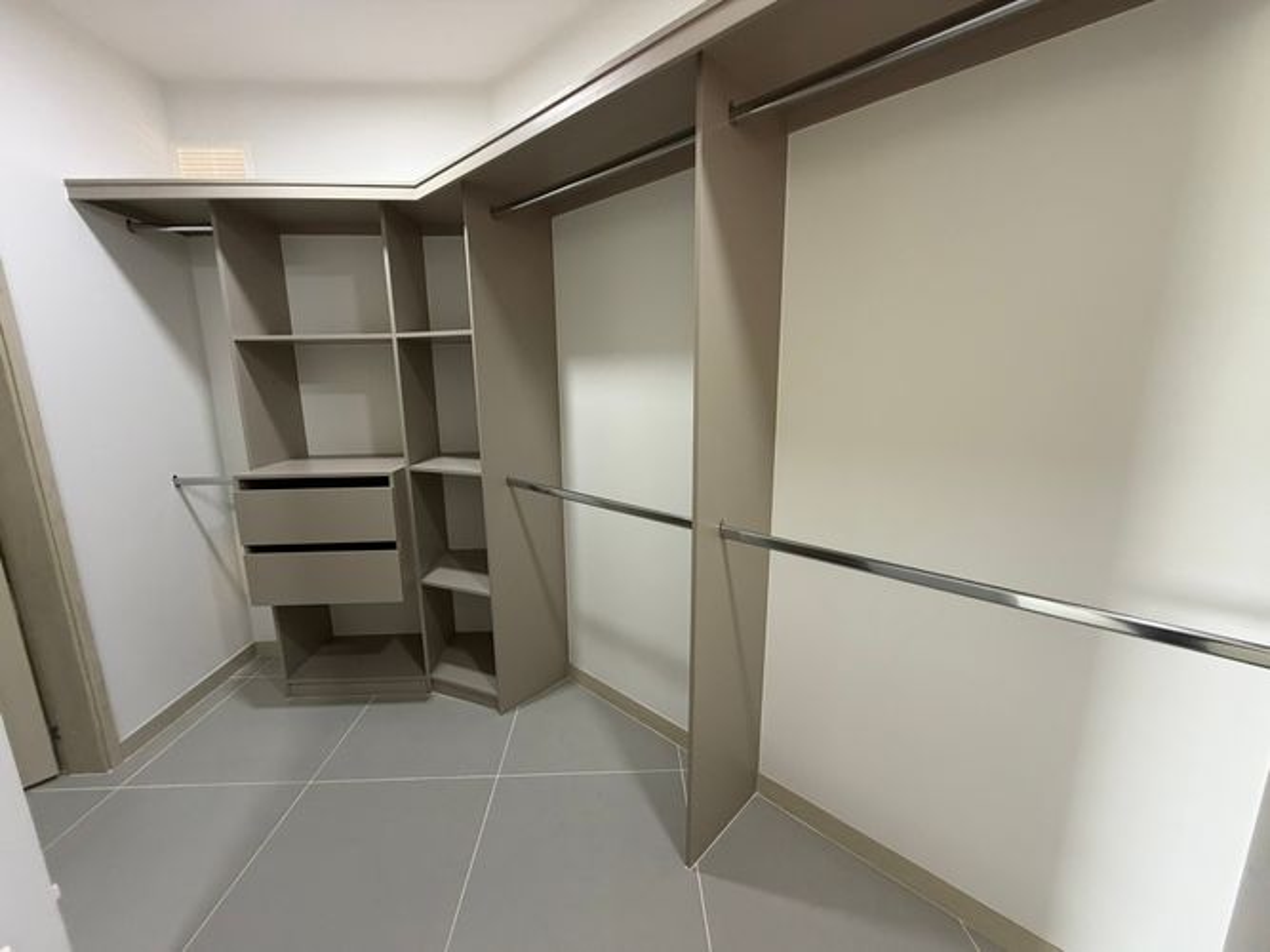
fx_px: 514
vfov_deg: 85.7
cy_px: 476
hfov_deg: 102.1
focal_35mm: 14
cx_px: 635
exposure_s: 1/60
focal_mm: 2.22
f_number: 2.2
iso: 400
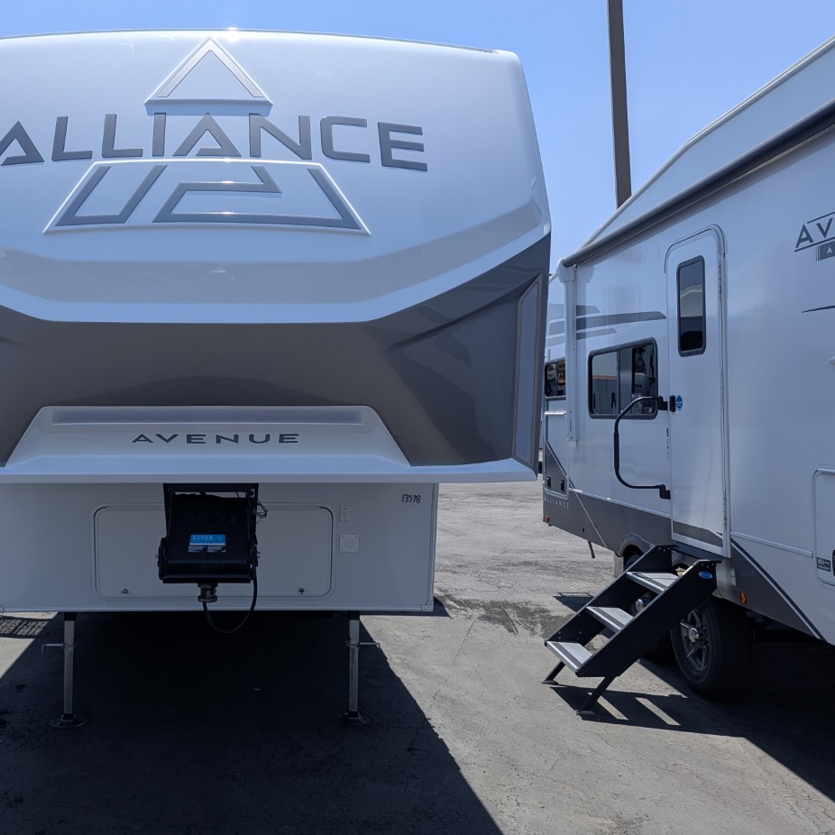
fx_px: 873
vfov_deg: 51.0
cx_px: 235
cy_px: 377
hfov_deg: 49.6
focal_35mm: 32
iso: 44
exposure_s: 1/1919
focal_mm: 6.81
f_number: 1.85
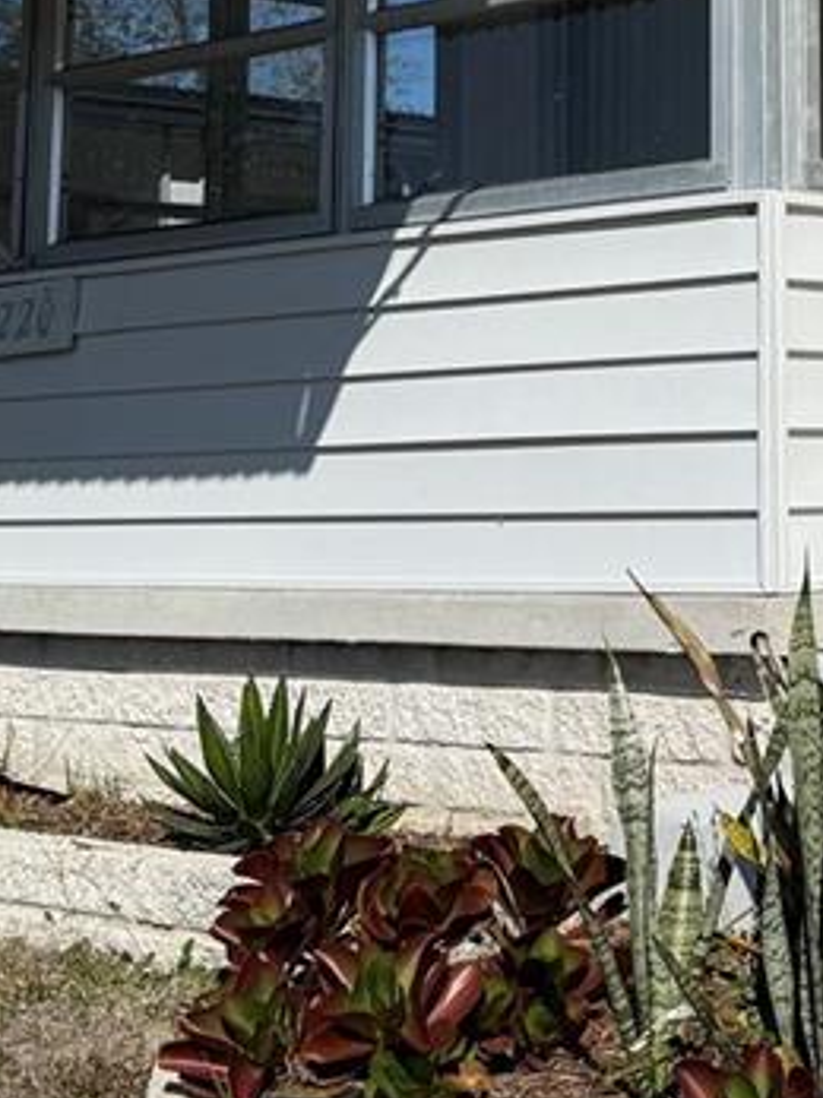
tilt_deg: +10.2
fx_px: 2633
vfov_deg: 22.6
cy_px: 0
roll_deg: +1.1
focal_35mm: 83
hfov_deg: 17.2
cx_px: 889
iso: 80
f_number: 1.78
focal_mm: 6.76
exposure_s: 1/11905
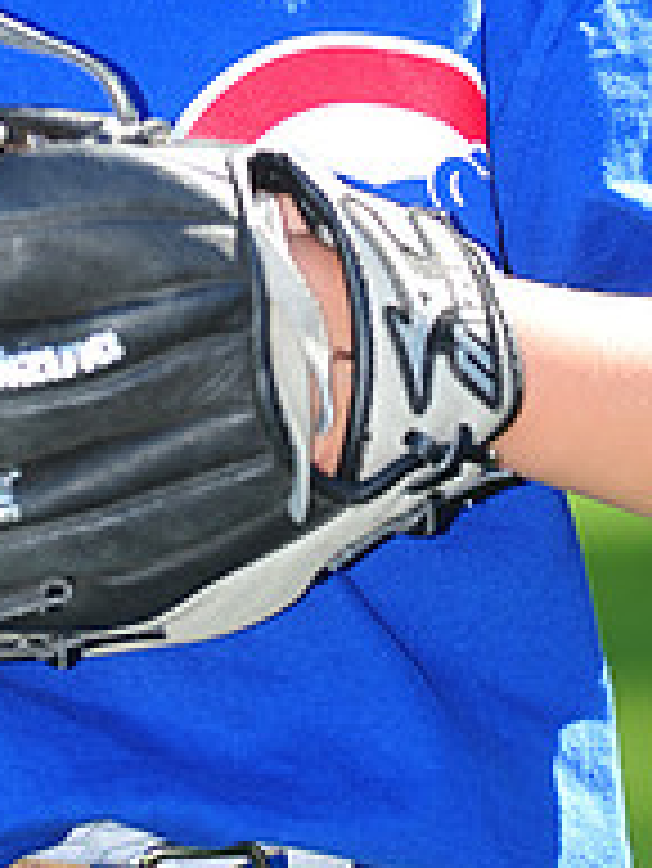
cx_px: 81
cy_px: -301
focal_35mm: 578
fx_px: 14500
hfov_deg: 2.6
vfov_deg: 3.4
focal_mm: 200
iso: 200
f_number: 4.5
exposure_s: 1/400
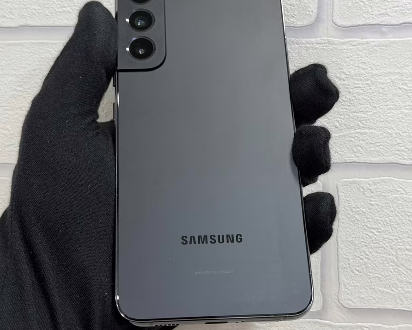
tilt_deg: +4.1
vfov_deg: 24.2
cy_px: 134
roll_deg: -0.2
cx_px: 205
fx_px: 768
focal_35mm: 63
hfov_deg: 30.0
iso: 80
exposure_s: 1/50
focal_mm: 6.76
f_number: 1.78
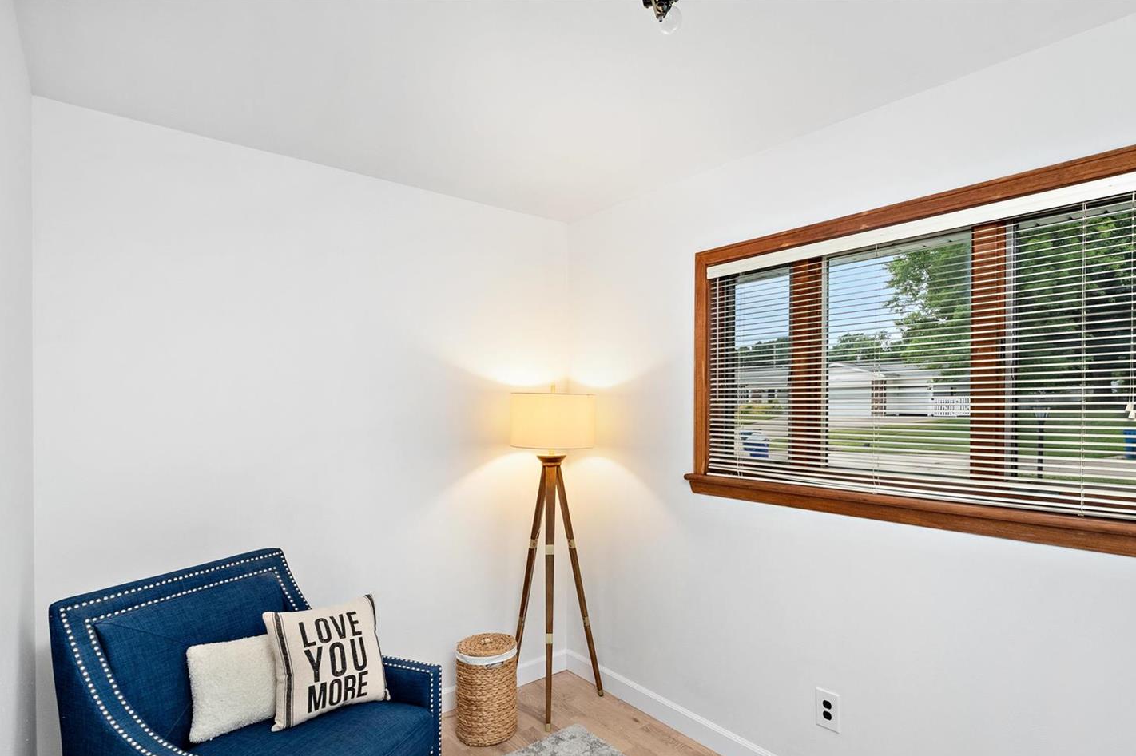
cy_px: 422
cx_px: 599
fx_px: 568
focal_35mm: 18
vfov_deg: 67.1
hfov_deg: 89.9
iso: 400
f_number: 8
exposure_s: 1/6
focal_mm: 8
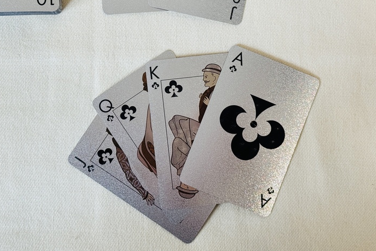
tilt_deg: -83.5
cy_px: 52
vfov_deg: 18.8
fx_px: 752
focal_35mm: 72
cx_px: 152
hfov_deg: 28.0
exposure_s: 1/50
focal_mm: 6.76
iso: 100
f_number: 1.78
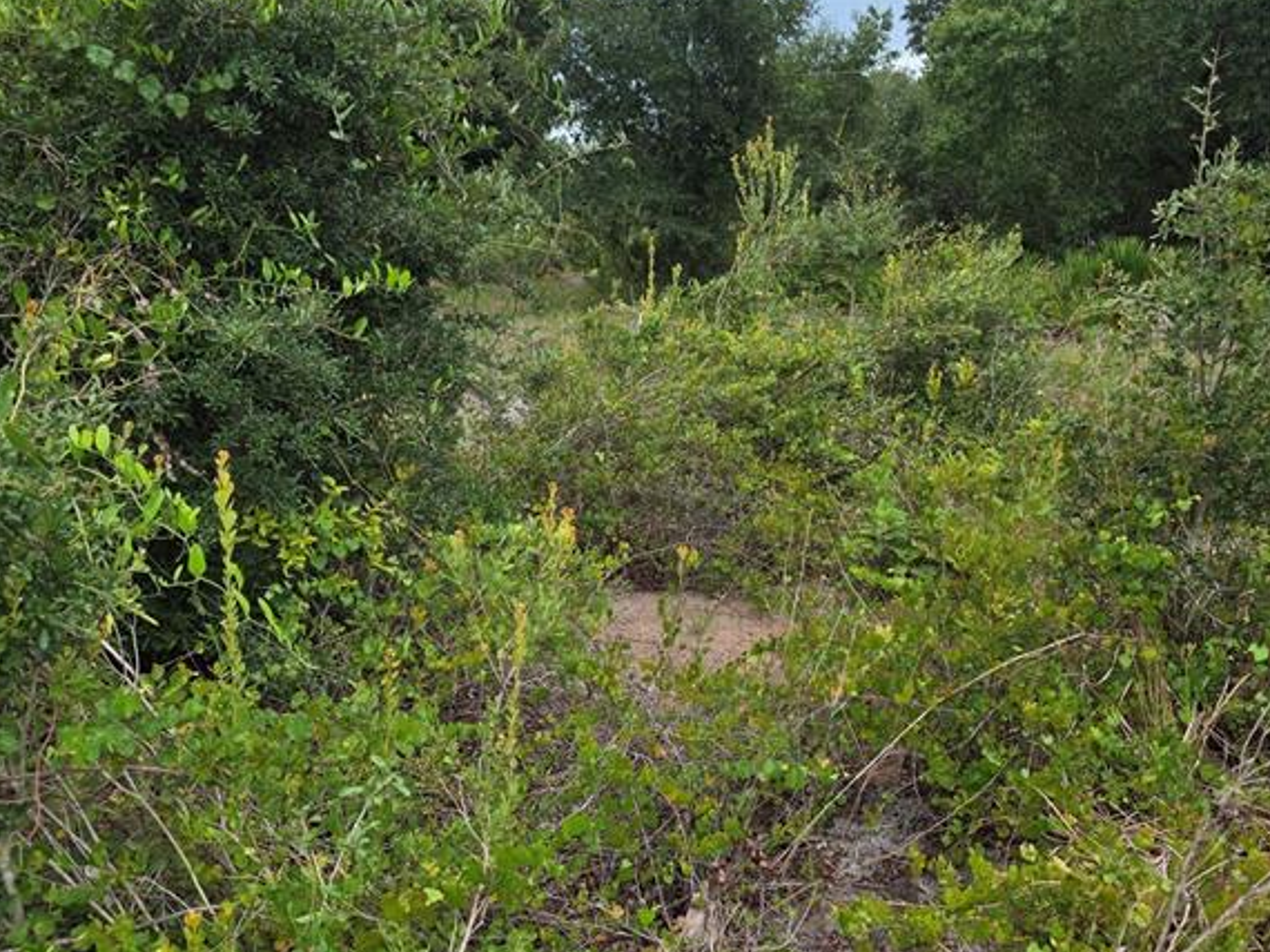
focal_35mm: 31
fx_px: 1137
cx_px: 633
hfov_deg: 58.4
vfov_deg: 45.3
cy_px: 544
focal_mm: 6.25
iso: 80
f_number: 1.7
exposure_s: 1/3009
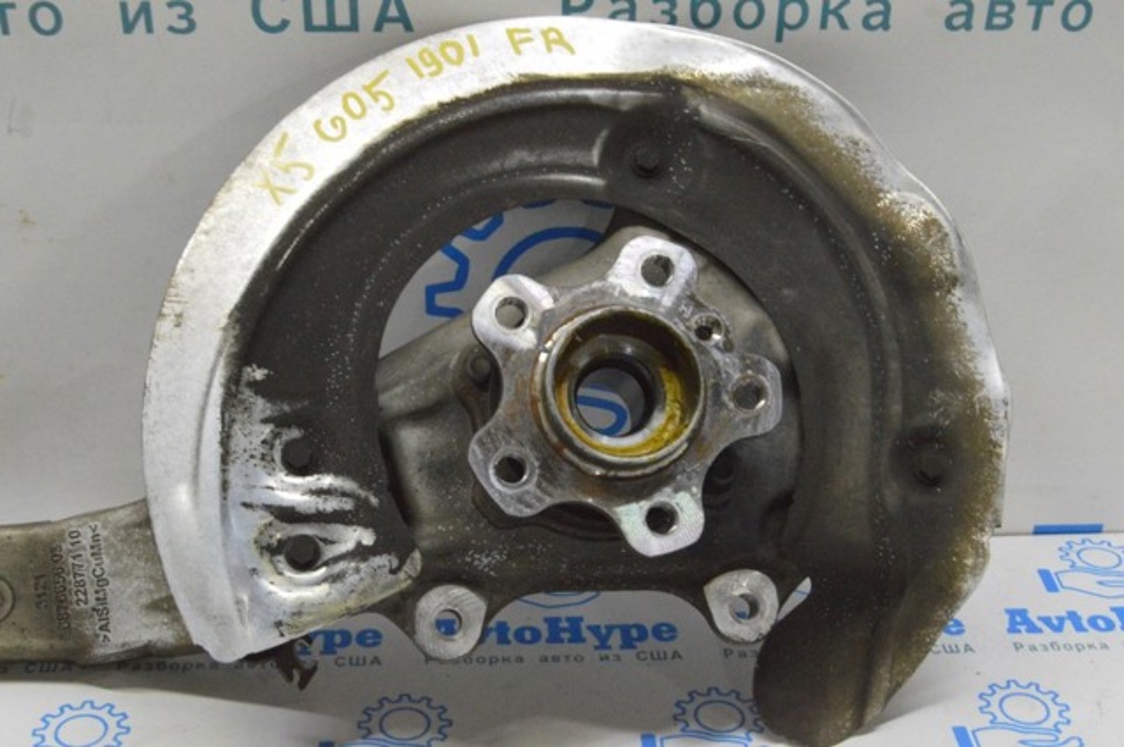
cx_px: 562
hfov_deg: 35.1
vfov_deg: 23.7
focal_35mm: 57
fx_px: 1777
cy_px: 374
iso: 6400
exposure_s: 1/20
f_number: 20
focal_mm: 38
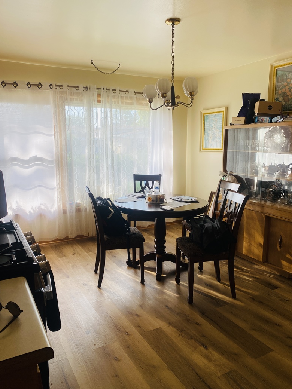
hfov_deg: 51.3
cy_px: 192
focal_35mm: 27
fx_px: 304
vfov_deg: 65.3
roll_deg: +1.4
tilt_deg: -9.5
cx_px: 143
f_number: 1.8
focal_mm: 4.25
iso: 32
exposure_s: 1/236
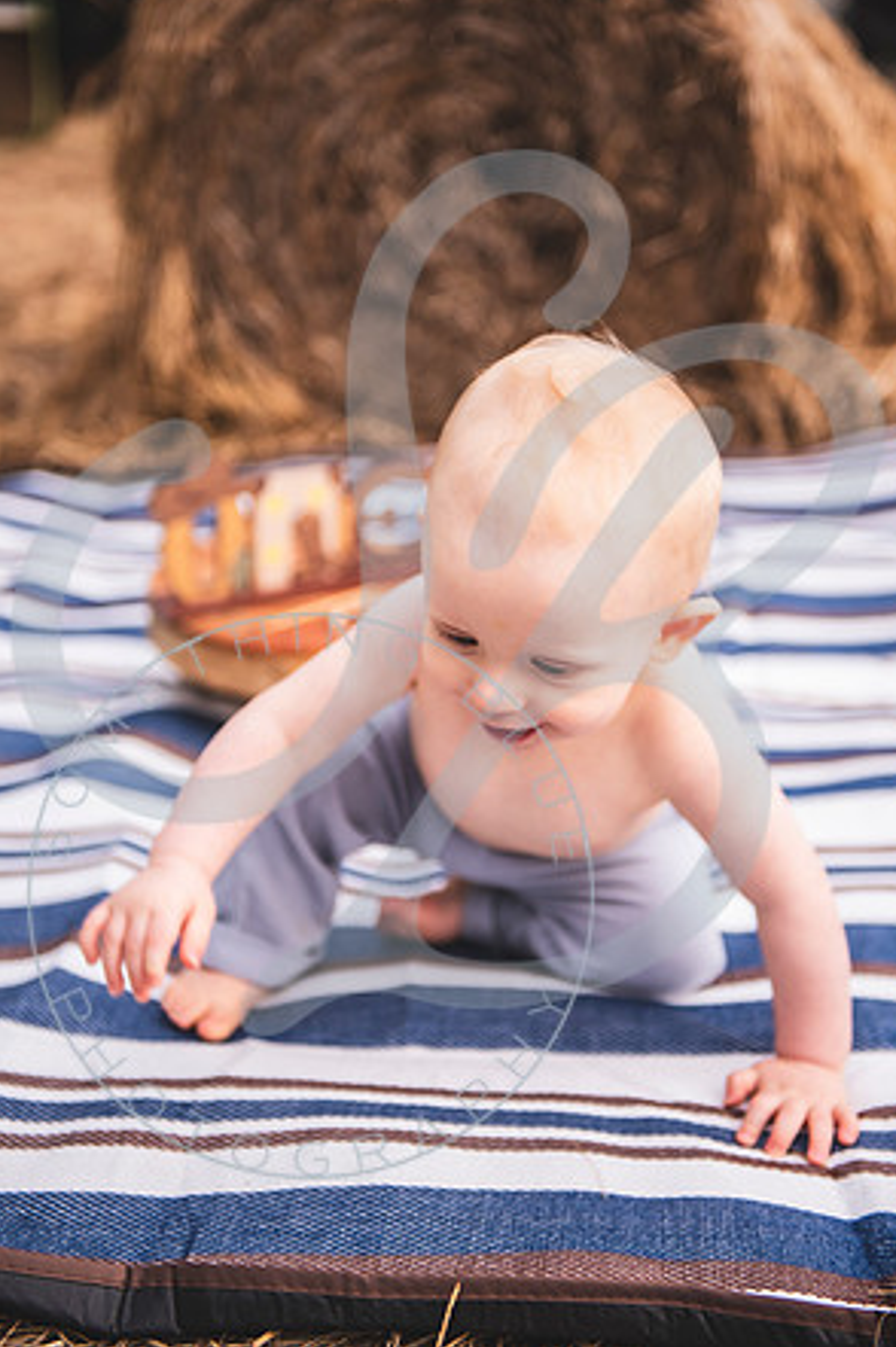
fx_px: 1982
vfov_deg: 37.5
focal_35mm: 53
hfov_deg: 25.5
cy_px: 664
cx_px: 448
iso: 400
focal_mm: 52
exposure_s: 1/250
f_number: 2.8
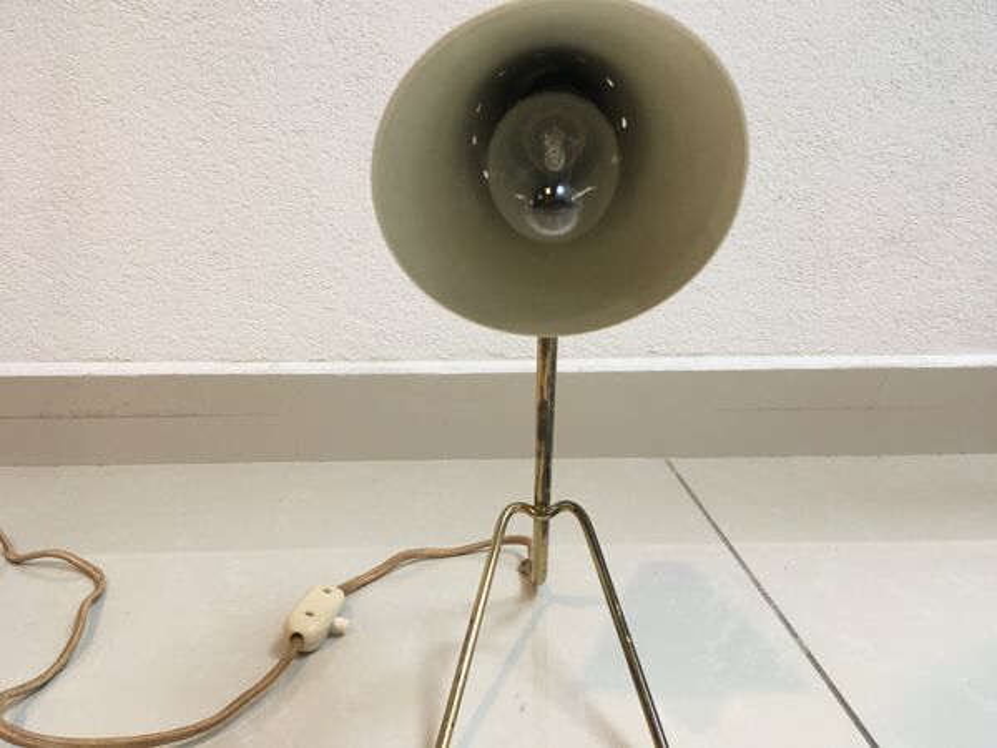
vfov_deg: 48.2
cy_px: 374
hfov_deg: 61.7
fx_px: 835
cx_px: 498
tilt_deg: -9.9
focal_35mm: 29
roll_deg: -0.5
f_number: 2.2
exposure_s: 1/33
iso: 125
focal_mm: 4.15
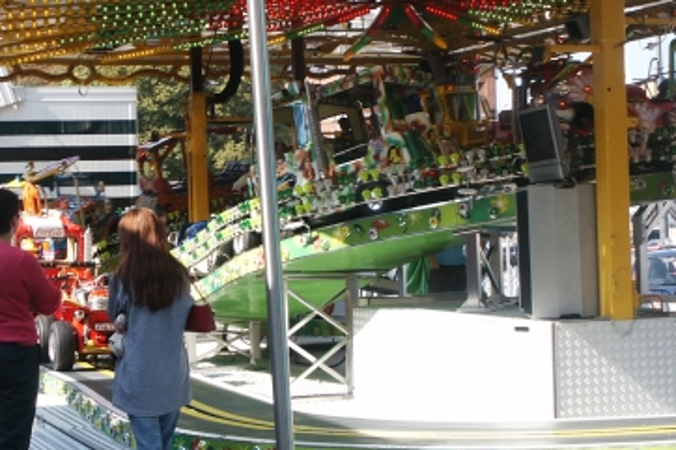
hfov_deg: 23.4
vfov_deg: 15.7
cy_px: 191
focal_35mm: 87
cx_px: 329
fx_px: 1633
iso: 64
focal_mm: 11.44
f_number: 8
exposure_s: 1/60
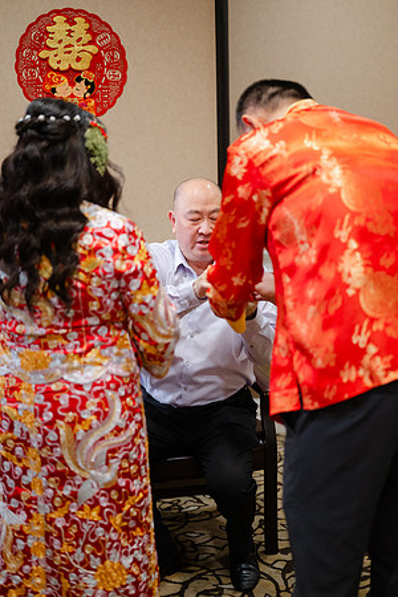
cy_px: 298
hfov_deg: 27.0
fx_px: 829
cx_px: 199
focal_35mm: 50
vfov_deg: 39.6
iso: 640
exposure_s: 1/125
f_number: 1.8
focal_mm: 50
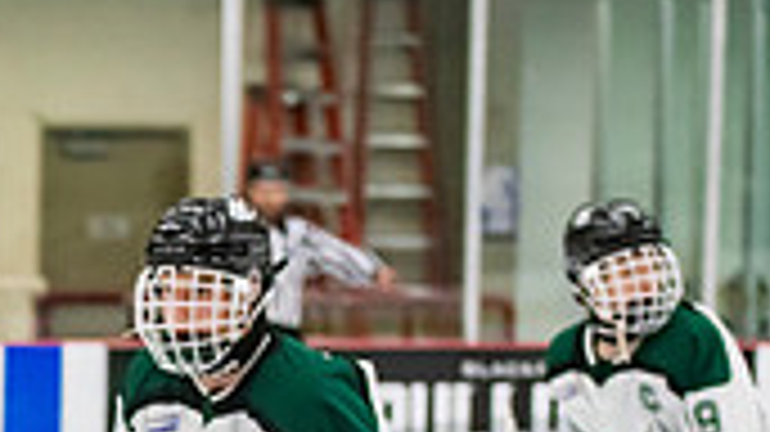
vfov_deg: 3.9
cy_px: 785
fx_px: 6286
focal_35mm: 308
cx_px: -475
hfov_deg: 6.9
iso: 2000
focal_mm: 78
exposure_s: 1/640
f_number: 3.2
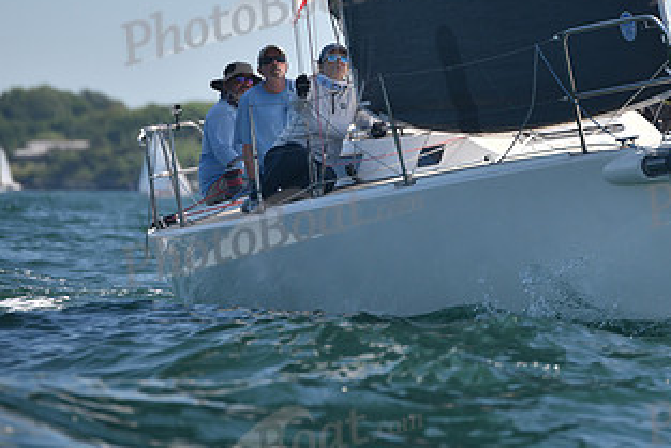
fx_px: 6918
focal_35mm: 371
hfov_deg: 5.5
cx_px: 536
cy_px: 91
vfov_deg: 3.7
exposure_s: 1/1000
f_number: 4
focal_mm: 200
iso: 200
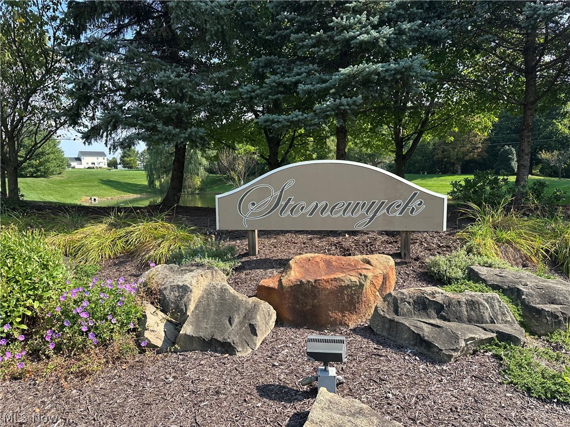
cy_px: 214
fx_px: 395
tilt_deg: -5.4
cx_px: 285
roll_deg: +0.3
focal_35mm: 24
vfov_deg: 56.8
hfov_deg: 71.6
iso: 80
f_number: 1.78
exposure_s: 1/1256
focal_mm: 6.86
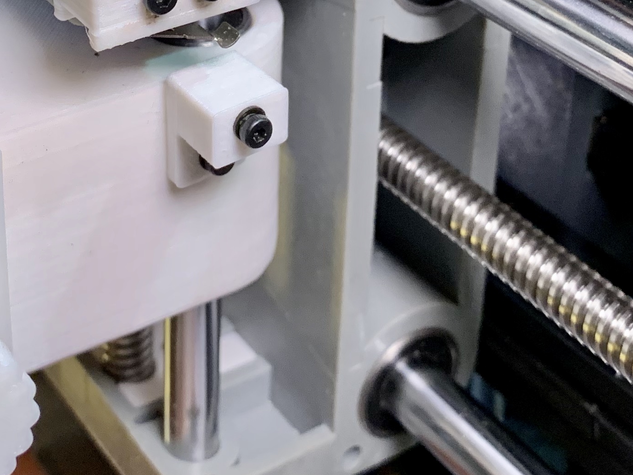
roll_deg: +0.9
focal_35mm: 76
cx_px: 190
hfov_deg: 25.5
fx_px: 1390
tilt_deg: -24.7
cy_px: -62
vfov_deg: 18.6
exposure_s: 1/60
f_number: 1.8
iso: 160
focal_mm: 4.25
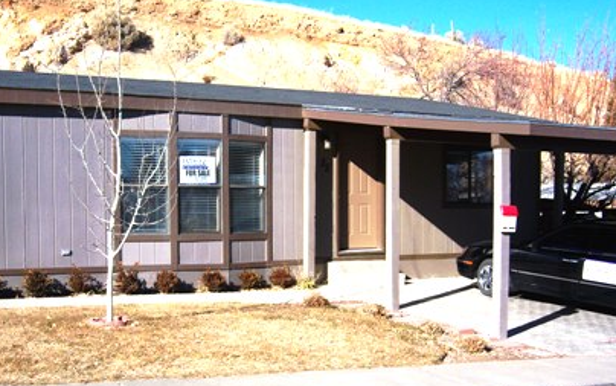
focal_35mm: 51
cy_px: 228
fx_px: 857
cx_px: 250
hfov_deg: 39.4
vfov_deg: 25.3
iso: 80
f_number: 4.8
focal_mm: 7.5
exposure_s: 1/640
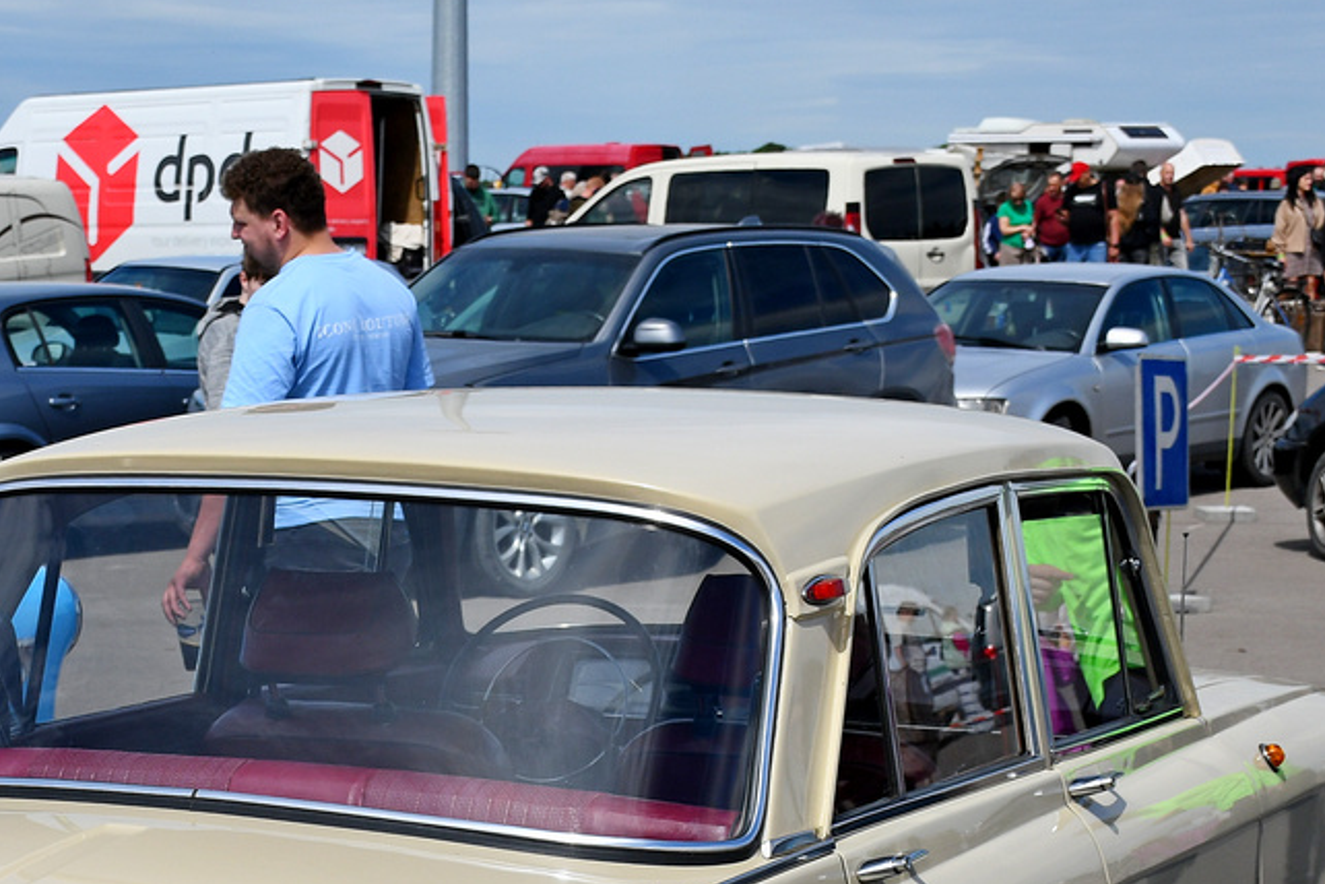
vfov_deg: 16.5
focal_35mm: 81
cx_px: 367
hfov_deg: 24.8
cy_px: 865
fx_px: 2981
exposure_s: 1/1600
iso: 200
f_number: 6.3
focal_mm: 27
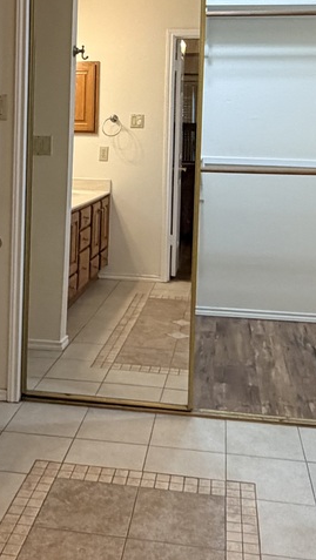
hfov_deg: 25.9
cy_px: 154
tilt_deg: -2.7
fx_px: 684
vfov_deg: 43.4
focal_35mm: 46
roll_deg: -1.0
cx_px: 115
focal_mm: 2.22
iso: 320
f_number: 2.2
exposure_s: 1/60
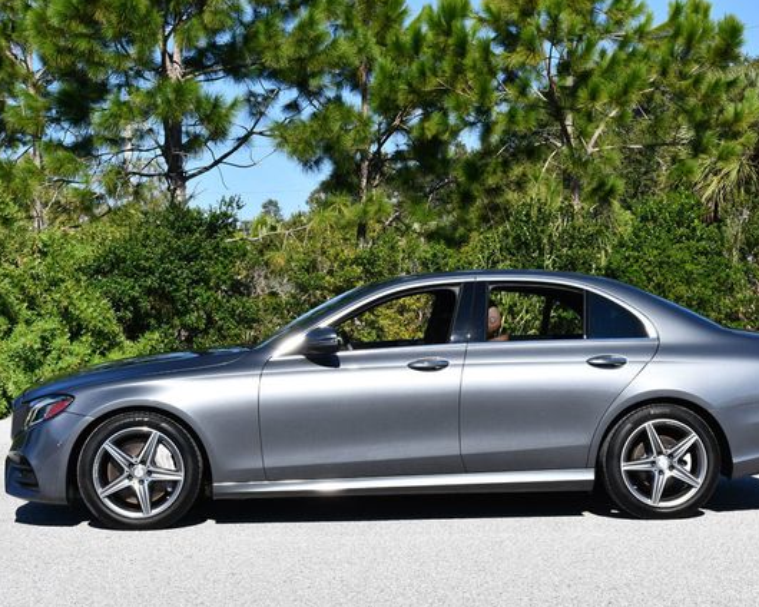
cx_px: 422
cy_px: 304
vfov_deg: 22.5
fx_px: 1528
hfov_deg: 27.9
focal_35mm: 68
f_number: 8
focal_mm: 30
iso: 110
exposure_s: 1/250
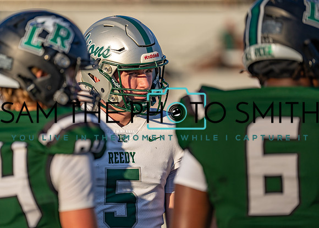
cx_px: 129
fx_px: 1973
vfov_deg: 6.6
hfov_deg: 9.2
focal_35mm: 218
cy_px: 116
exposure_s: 1/2500
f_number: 2.8
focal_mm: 185
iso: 100
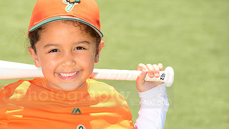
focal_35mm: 295
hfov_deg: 7.3
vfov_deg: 4.1
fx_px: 1791
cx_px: 57
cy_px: 91
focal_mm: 185
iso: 250
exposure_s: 1/250
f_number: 11
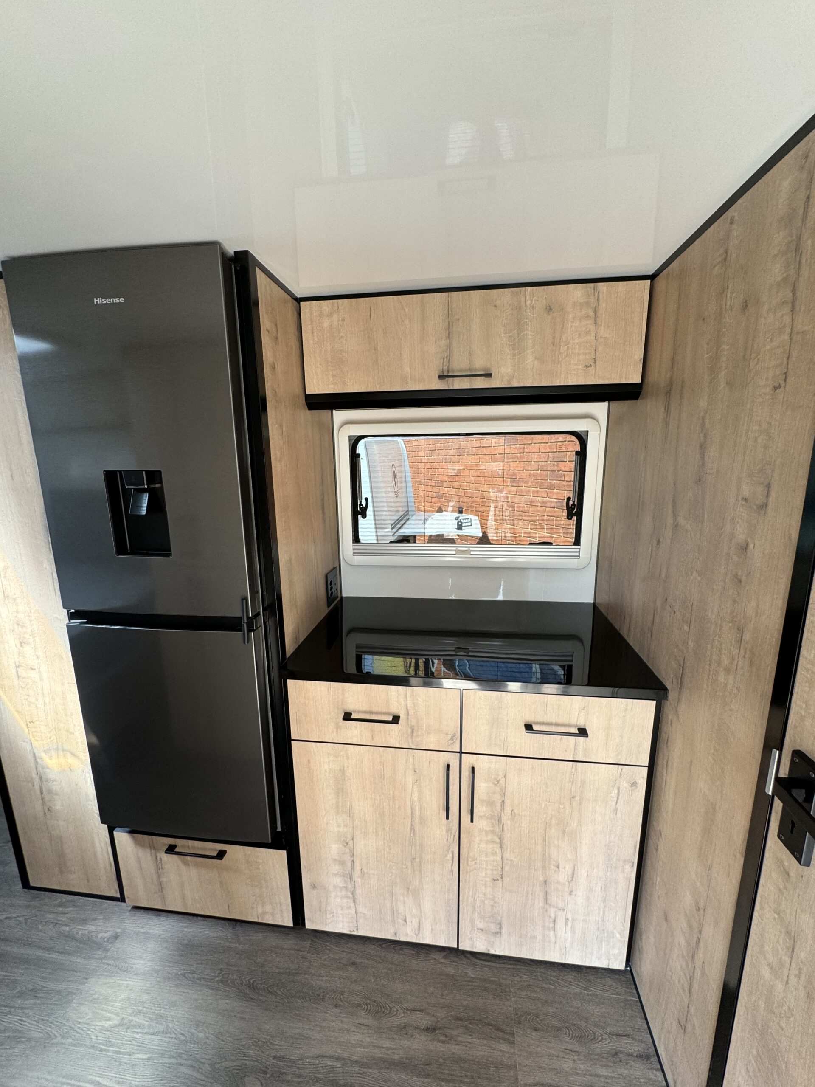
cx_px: 408
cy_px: 544
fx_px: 439
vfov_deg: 102.1
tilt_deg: -9.5
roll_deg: +0.2
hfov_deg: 85.7
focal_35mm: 14
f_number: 2.2
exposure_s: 1/99
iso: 100
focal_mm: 2.22
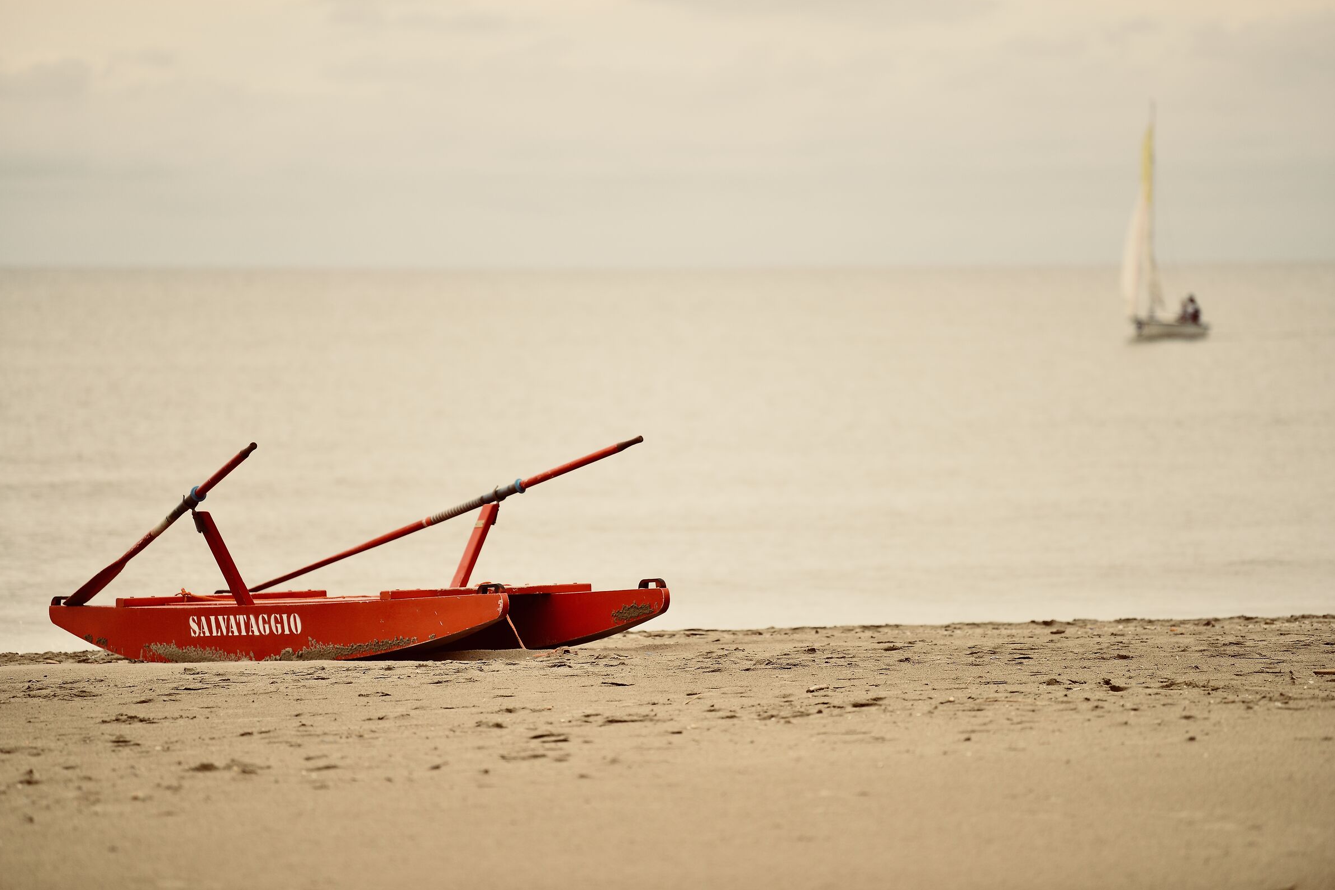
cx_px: 667
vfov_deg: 6.8
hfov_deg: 10.2
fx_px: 7454
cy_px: 444
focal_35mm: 201
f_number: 2.8
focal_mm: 200
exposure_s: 1/1600
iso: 400
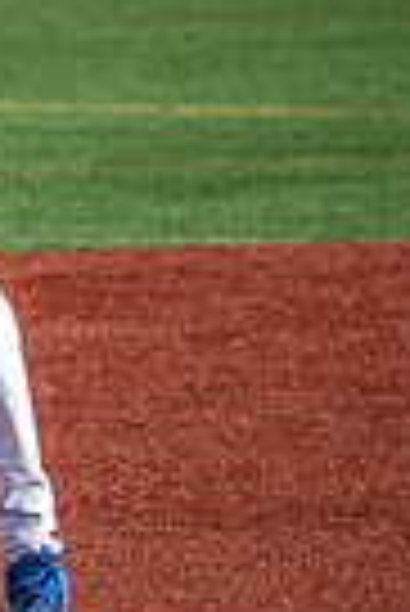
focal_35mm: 1072
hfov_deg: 1.3
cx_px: -630
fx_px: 18265
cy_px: 336
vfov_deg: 1.9
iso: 360
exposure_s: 1/2000
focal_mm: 195
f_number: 5.3
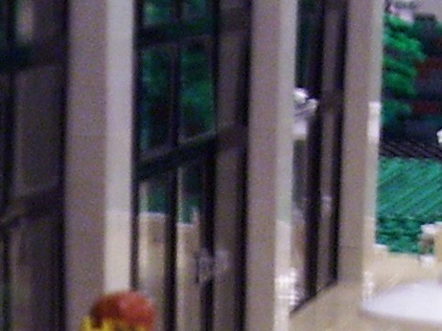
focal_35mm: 180
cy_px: 736
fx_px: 2299
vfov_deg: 7.8
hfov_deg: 10.9
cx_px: 8
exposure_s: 1/10
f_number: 2.7
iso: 160
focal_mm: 6
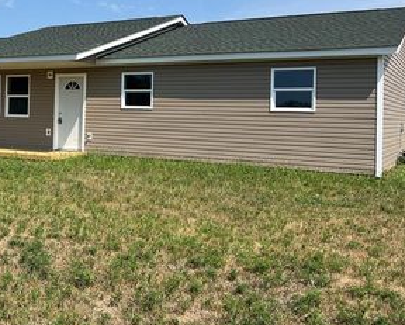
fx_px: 528
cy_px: 105
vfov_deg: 33.9
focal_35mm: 44
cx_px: 132
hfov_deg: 41.4
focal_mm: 5.7
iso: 50
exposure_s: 1/4274
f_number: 1.5
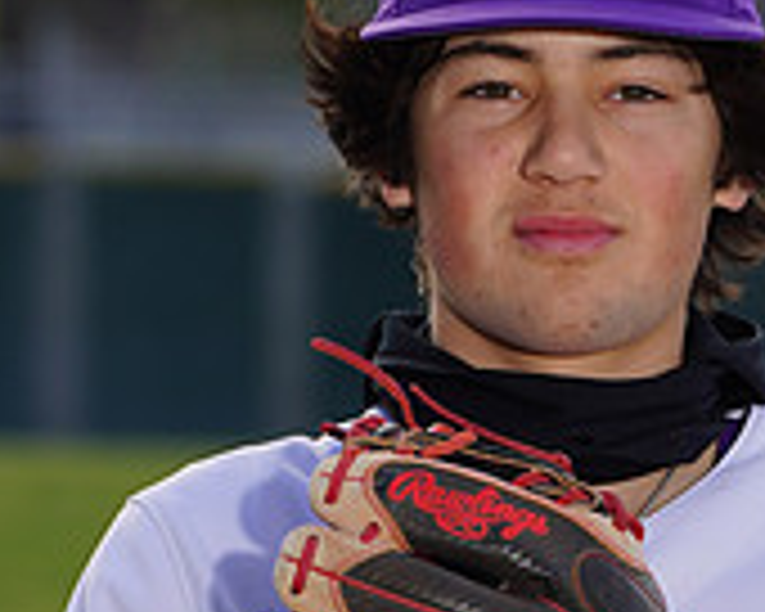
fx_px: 14490
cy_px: 684
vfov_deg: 2.4
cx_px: 601
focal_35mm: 640
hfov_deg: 3.0
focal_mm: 200
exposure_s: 1/250
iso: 100
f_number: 8
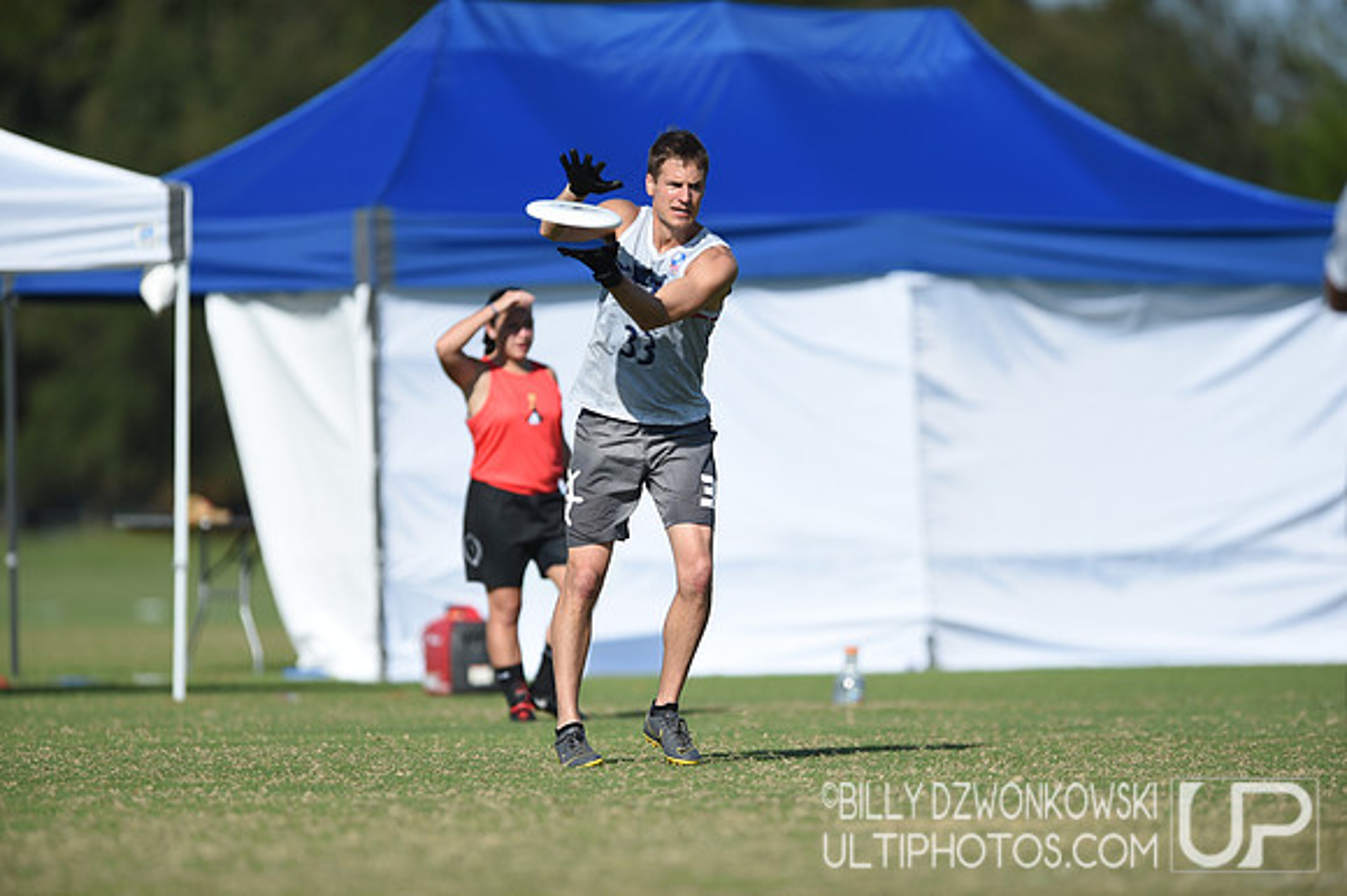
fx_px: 14958
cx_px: 674
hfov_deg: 5.2
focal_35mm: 400
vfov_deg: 3.4
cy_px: 448
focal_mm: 400
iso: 100
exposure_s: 1/2500
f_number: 3.5
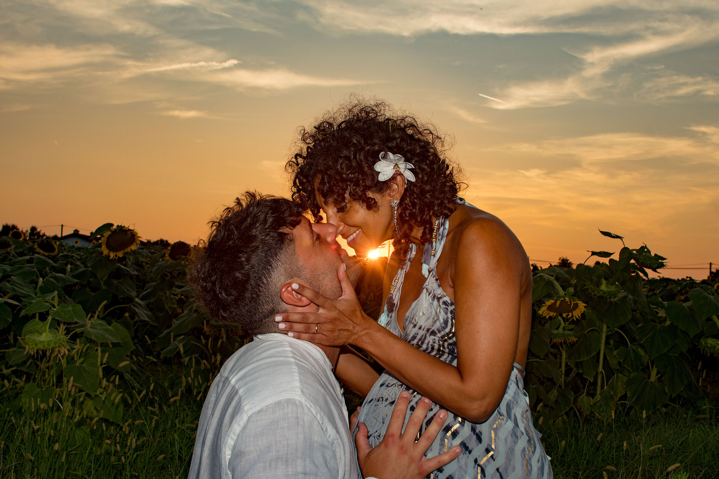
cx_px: 360
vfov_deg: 31.9
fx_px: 839
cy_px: 240
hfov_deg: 46.4
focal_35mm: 42
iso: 100
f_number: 7.1
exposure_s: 1/160
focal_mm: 28
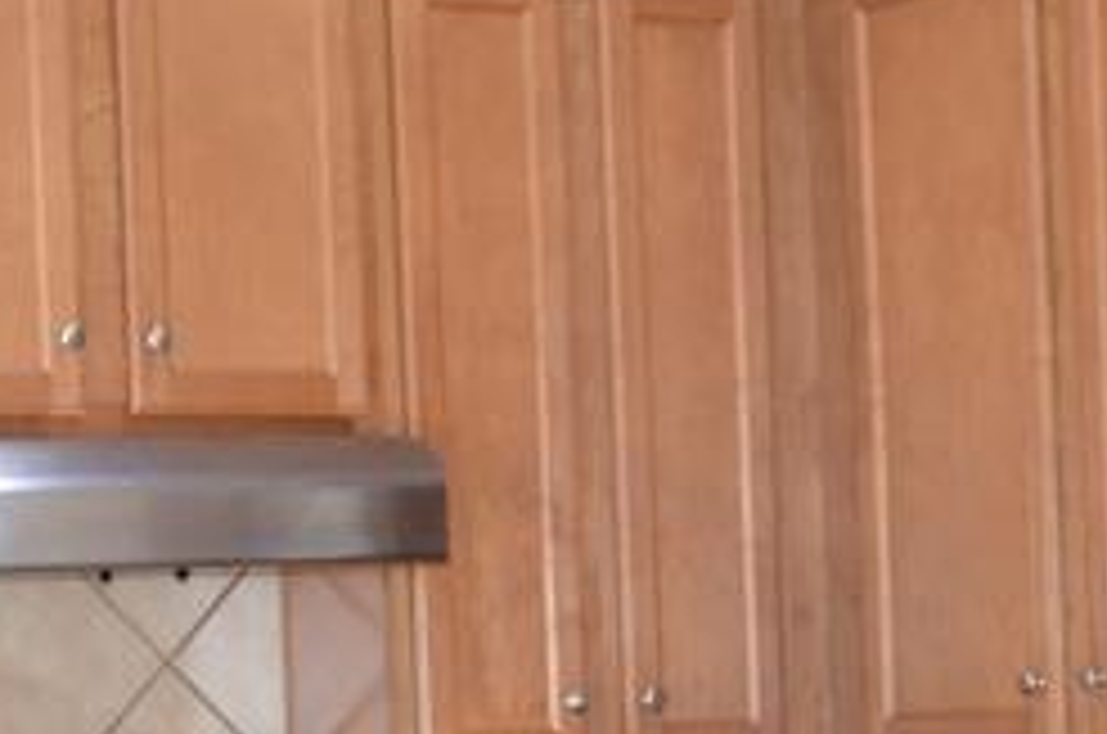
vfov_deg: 10.7
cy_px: 896
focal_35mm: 125
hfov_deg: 16.4
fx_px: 3836
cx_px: 446
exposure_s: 1/60
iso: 1600
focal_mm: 20
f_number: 3.8
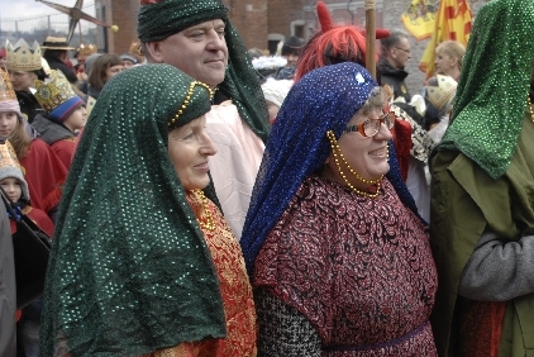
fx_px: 1053
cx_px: 442
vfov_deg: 19.1
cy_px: 264
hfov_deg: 27.8
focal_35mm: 71
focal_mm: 25
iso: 100
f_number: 3.8
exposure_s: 1/125
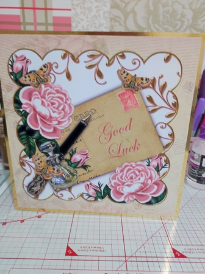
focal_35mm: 25
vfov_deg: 69.5
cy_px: 137
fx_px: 198
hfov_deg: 54.7
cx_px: 102
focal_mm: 4.7
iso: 1255
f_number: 1.79
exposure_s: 1/33
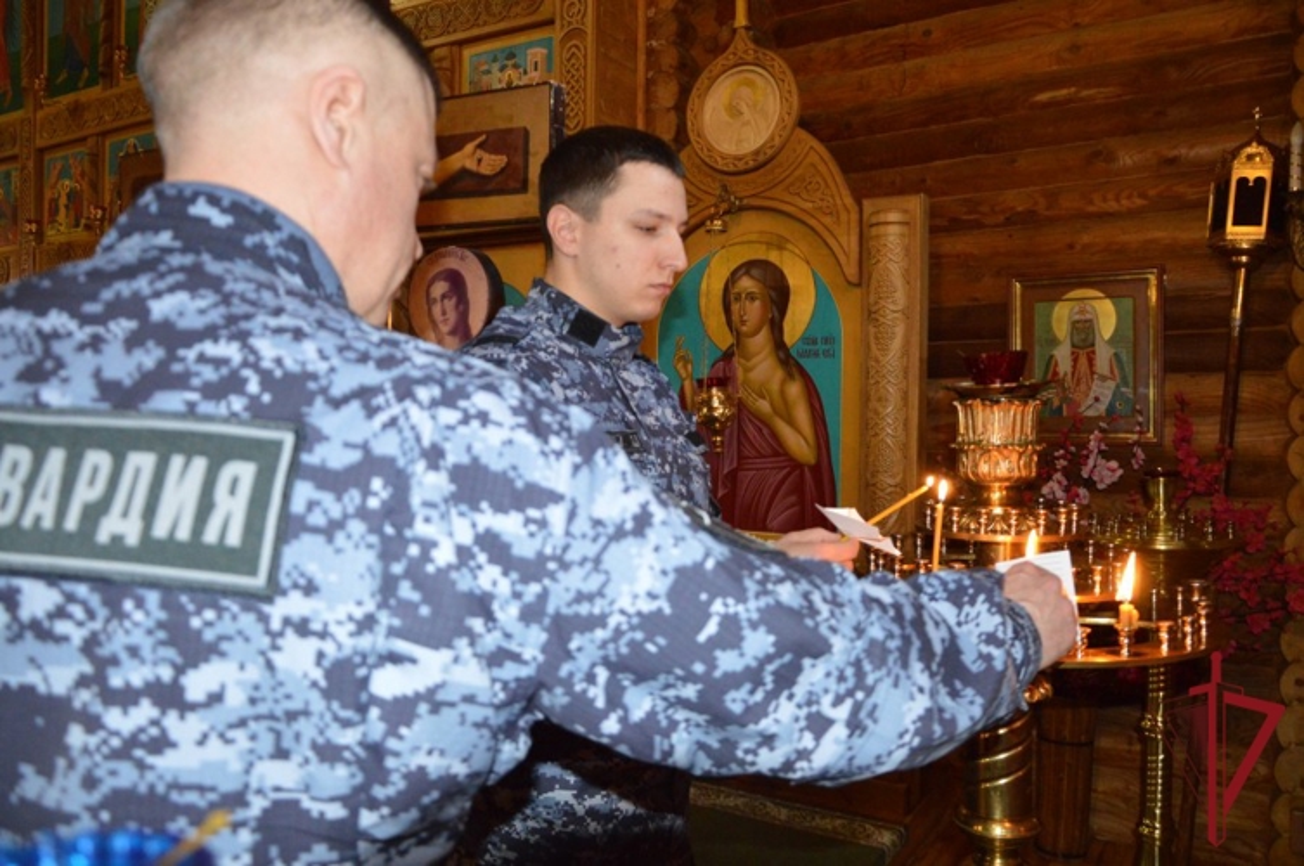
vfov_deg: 47.8
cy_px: 433
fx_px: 977
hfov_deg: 67.4
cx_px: 652
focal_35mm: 27
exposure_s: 1/60
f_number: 3.5
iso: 2200
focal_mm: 18
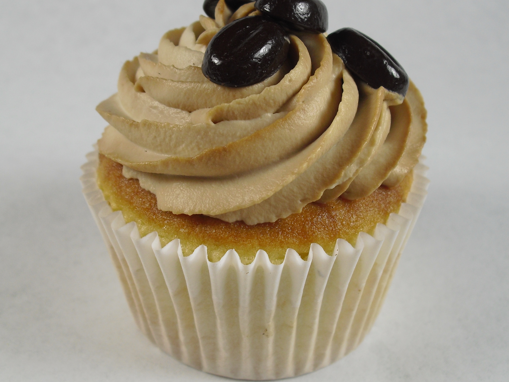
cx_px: 253
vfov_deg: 30.9
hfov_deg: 40.4
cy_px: 180
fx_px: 691
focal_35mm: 47
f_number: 3.1
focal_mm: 6.3
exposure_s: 1/200
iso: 100
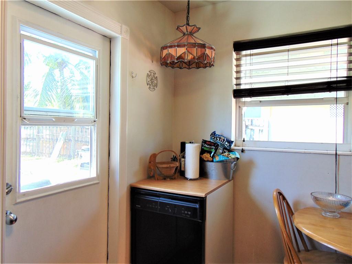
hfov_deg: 69.4
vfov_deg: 54.9
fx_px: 254
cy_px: 132
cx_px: 176
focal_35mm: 25
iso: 80
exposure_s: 1/40
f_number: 3
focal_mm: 4.5
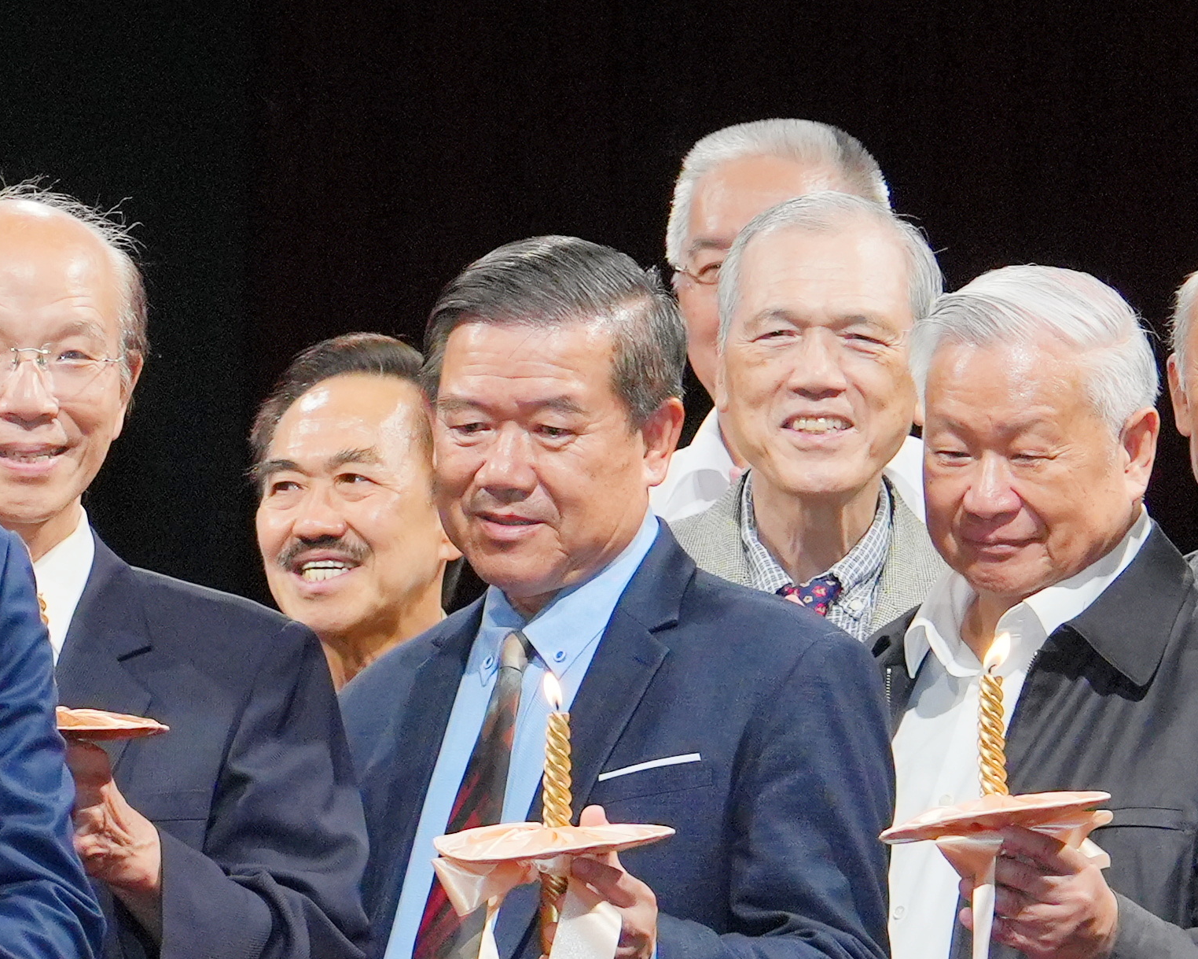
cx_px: -271
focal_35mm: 298
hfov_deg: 6.4
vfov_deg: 5.2
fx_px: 10565
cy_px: 759
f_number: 7.1
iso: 1600
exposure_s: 1/250
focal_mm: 70
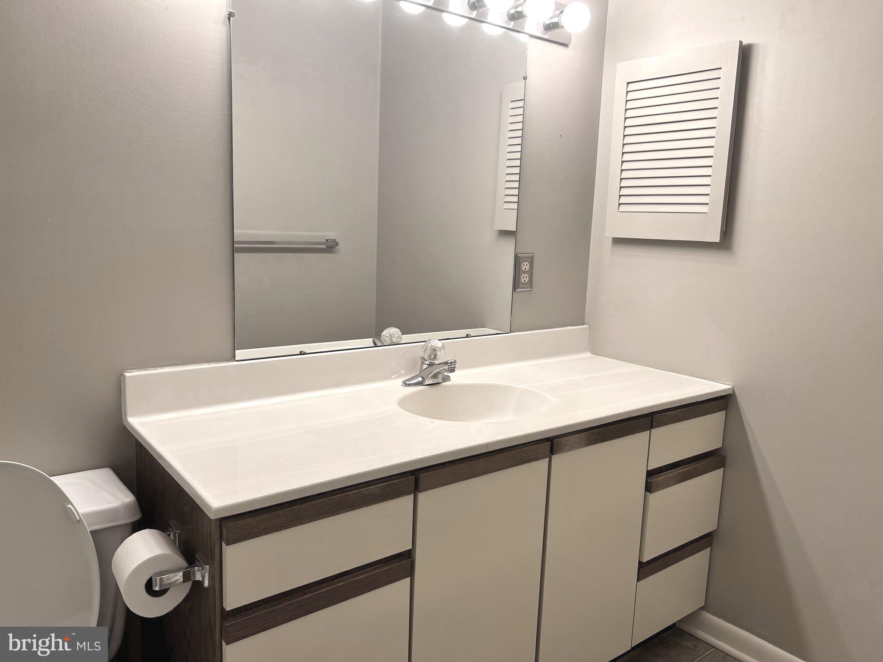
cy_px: 331
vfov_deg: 53.1
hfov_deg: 67.3
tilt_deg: -8.9
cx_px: 442
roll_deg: -2.1
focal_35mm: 26
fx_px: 663
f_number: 1.5
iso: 50
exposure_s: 1/120
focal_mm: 5.7
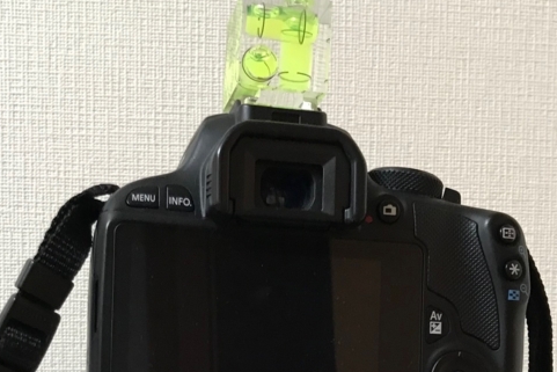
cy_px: 426
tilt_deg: -3.5
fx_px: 960
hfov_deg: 32.4
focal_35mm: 62
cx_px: 256
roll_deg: +0.7
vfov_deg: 20.7
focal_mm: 3.99
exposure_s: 1/17
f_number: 1.8
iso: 50
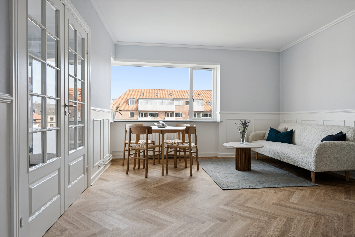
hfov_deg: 79.9
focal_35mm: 22
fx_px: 212
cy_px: 118
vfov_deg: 58.3
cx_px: 178
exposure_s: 1/80
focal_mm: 21.5
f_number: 6.3
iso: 400
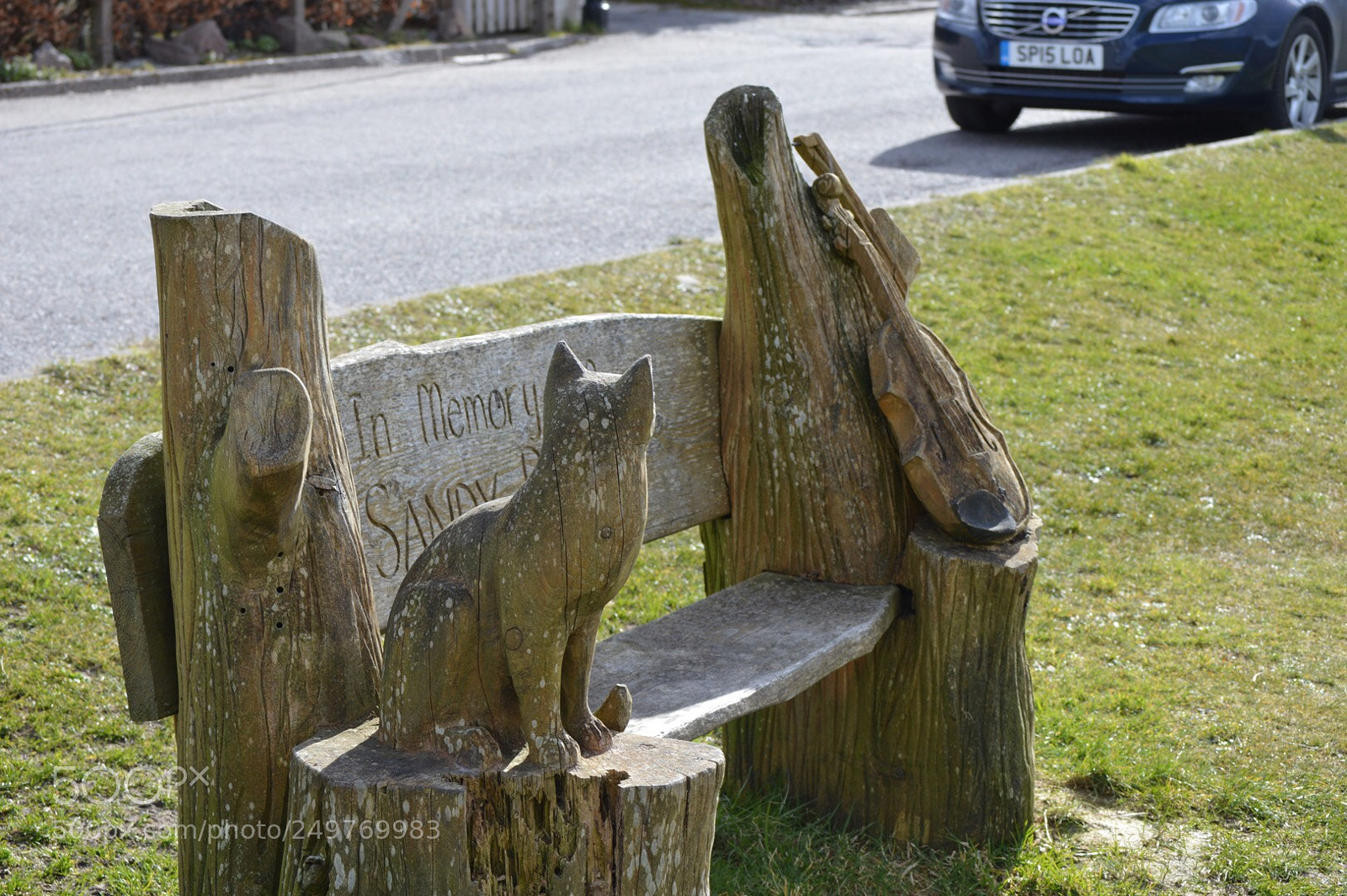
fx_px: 3084
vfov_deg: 16.5
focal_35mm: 82
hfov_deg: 24.6
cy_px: 448
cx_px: 674
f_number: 6.3
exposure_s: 1/160
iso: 100
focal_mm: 55
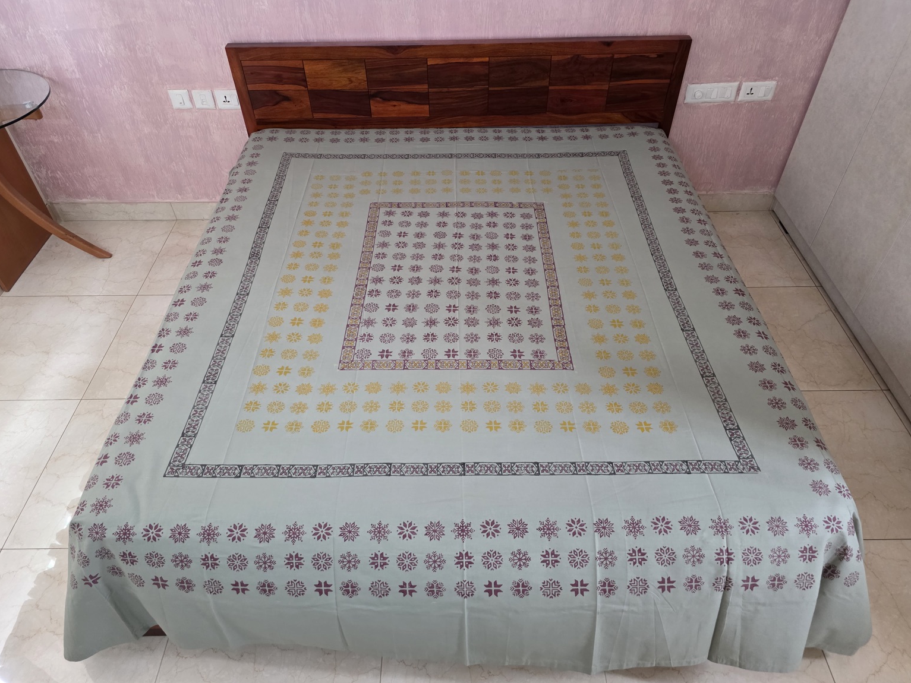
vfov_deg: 56.8
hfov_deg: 71.6
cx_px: 454
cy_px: 347
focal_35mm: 24
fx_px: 632
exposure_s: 1/100
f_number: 1.7
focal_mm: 6.3
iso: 640
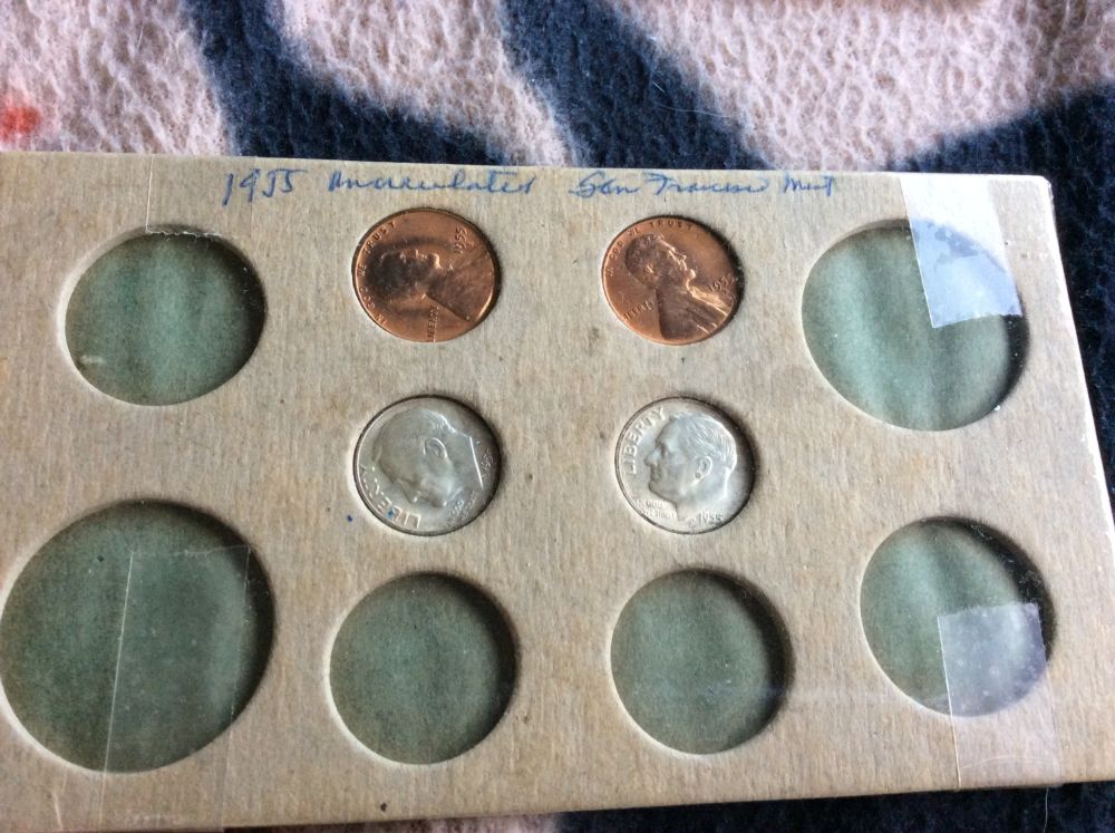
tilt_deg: -66.5
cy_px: 416
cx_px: 558
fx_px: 1029
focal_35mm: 32
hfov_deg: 56.9
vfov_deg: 44.1
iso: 125
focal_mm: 3.3
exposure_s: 1/24
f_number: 2.4
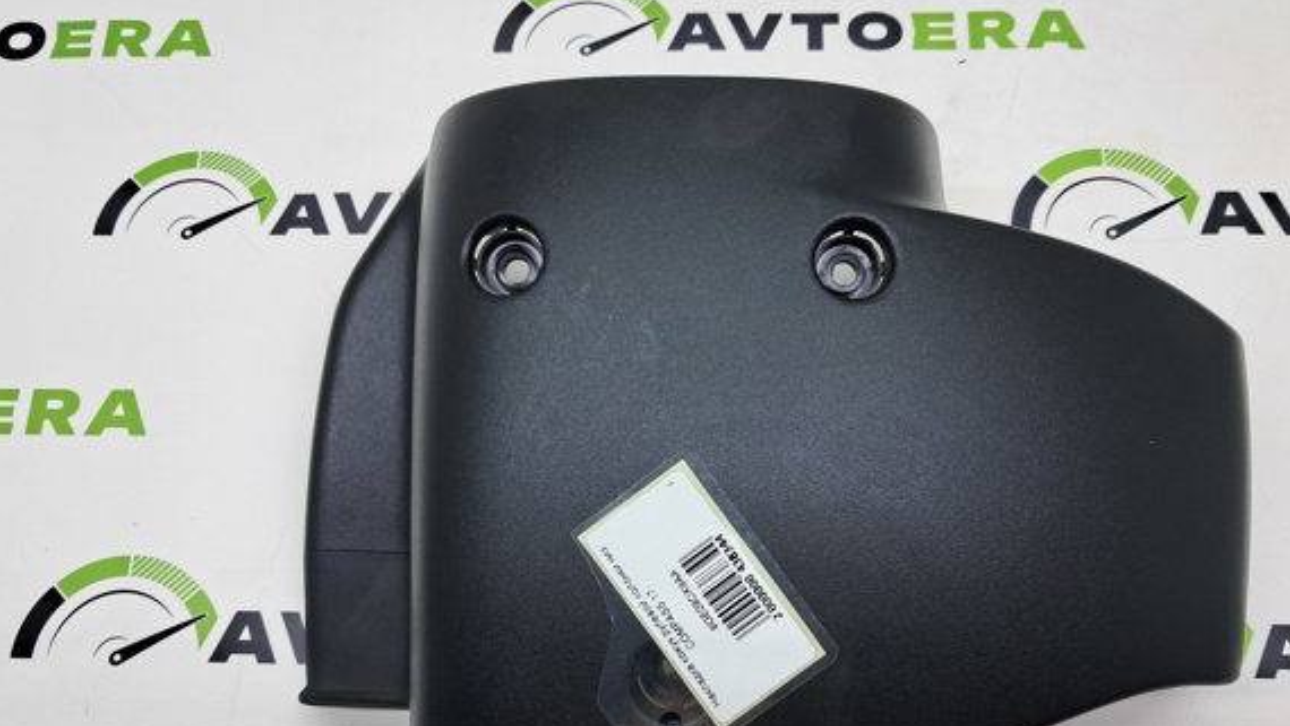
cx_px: 679
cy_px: 485
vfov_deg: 35.3
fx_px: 1129
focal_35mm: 33
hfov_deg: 59.4
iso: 50
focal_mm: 4
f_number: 1.8
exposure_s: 1/50
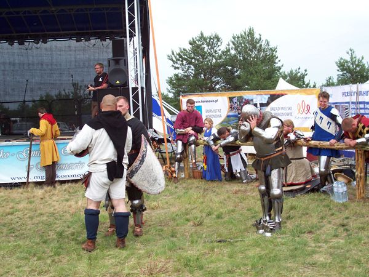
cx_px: 184
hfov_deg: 36.2
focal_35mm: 53
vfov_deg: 27.5
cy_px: 138
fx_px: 565
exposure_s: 1/246
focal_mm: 8.7
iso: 80
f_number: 3.2
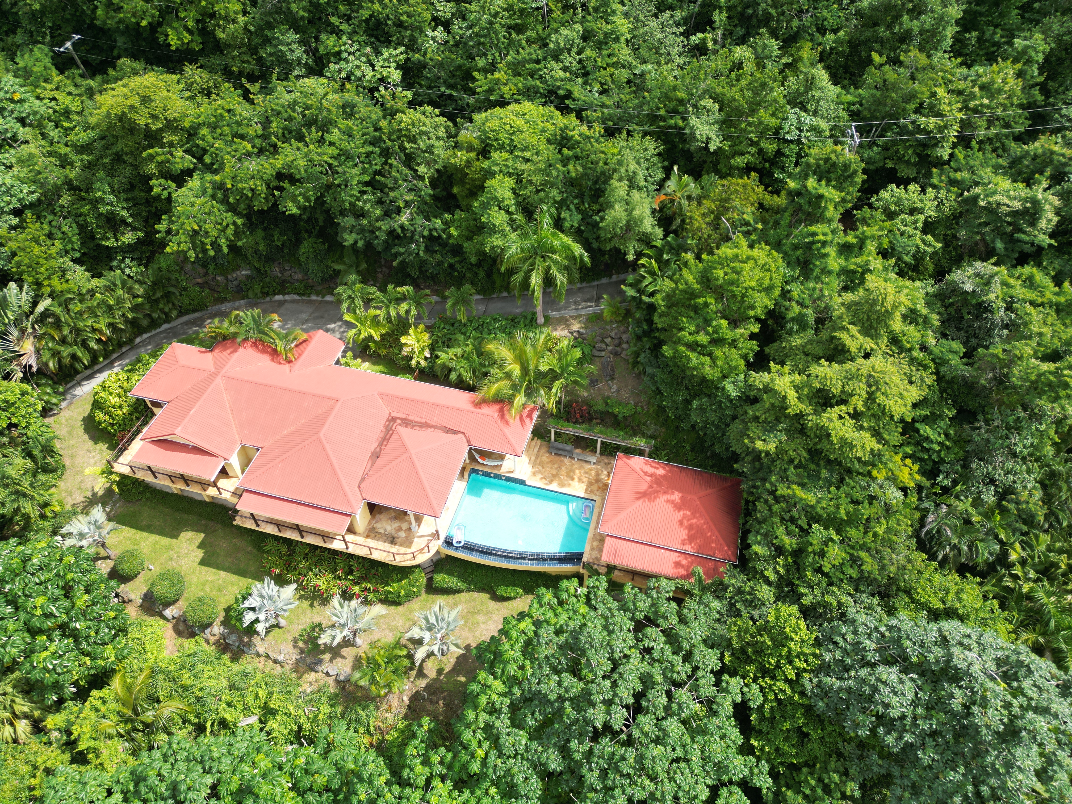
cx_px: 536
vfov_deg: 56.8
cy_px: 402
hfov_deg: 71.6
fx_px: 743
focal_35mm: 24
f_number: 1.7
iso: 120
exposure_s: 1/1500
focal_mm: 6.72
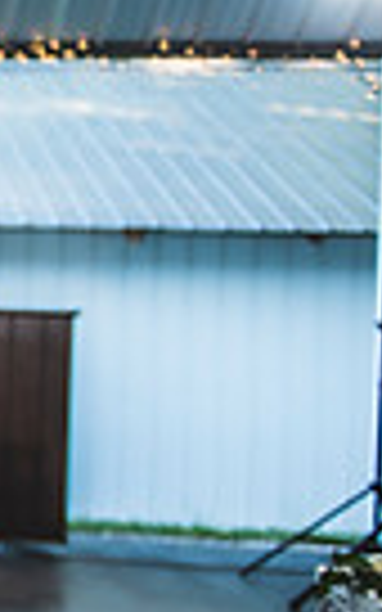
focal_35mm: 104
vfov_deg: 20.0
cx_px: -840
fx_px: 1732
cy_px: 277
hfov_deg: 9.3
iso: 250
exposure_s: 1/125
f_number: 2.8
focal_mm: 24
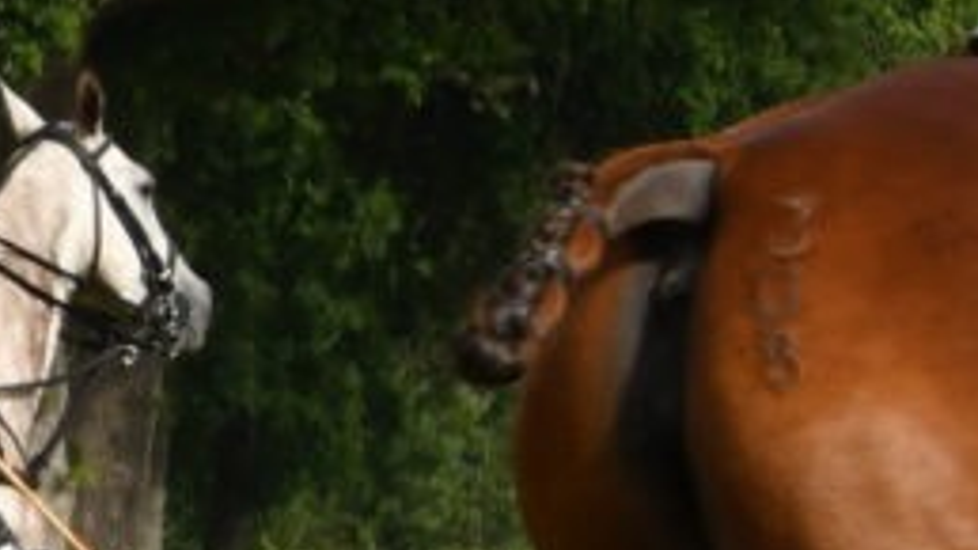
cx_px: -1687
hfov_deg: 3.0
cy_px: -116
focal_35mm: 706
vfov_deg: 1.7
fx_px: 18305
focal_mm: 85
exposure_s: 1/640
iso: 400
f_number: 10
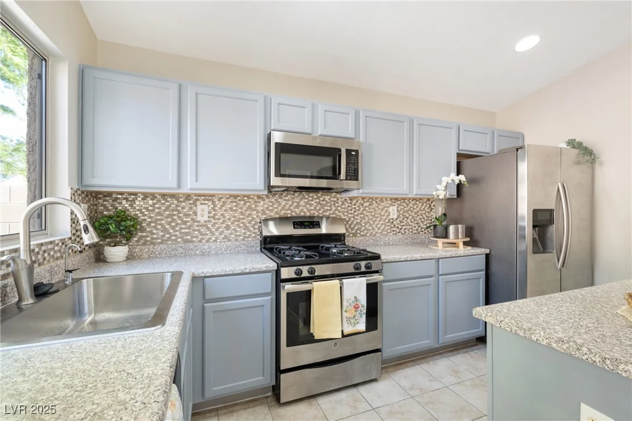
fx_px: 270
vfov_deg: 75.9
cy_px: 210
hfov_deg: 98.9
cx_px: 316
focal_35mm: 15
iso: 100
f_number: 9
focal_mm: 15.4
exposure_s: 4
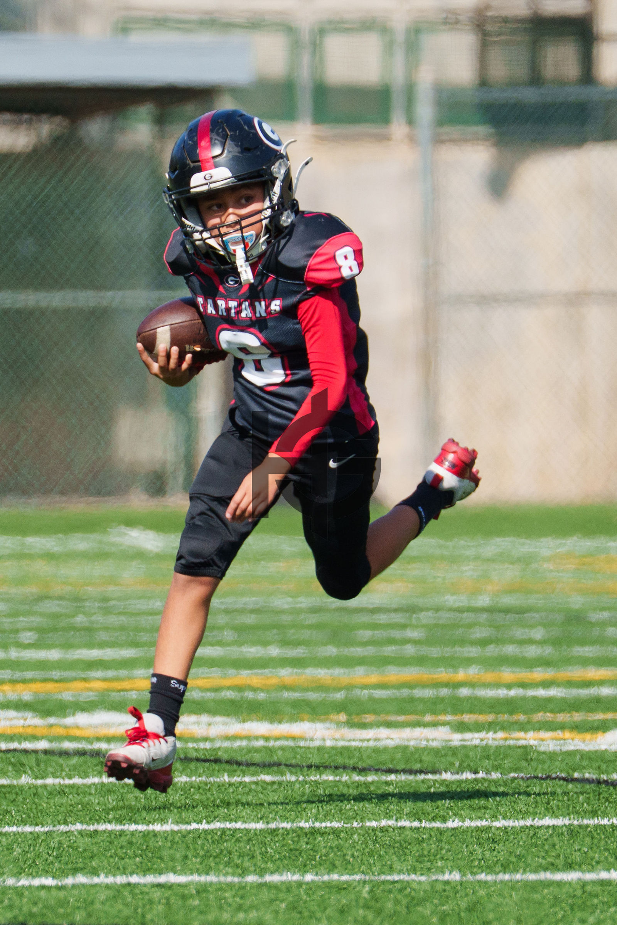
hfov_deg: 1.4
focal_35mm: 956
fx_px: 24580
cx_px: 249
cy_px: 485
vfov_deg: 2.2
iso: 500
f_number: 6.3
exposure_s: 1/2000
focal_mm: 400
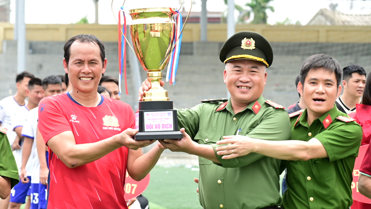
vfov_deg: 6.6
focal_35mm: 185
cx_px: 57
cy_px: 152
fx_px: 1820
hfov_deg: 11.6
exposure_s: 1/200
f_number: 4
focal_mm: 84
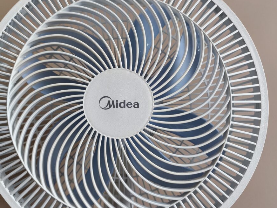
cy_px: 110
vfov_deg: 51.3
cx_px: 122
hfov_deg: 65.1
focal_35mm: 27
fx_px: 216
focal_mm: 6.14
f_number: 1.65
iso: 640
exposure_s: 1/50
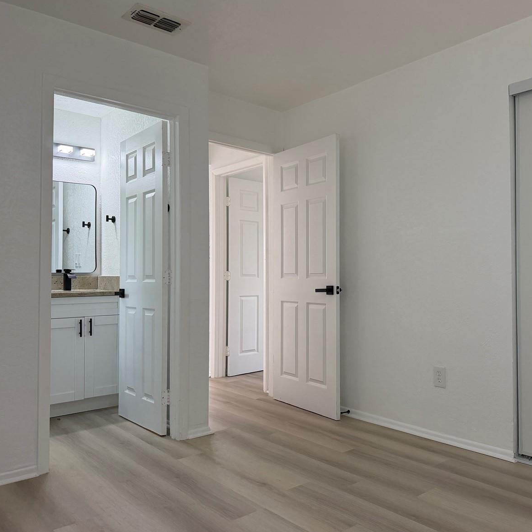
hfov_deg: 55.0
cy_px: 262
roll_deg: +0.8
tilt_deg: +1.6
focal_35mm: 29
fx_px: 504
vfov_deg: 55.6
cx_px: 332
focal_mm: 6.76
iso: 200
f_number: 1.78
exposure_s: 1/146
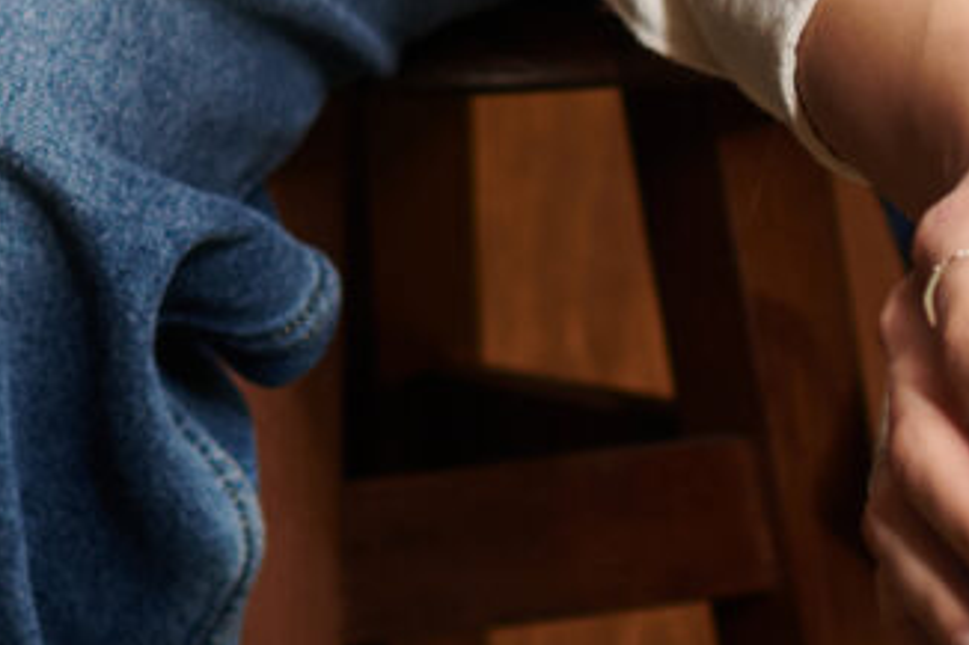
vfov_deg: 5.0
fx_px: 7398
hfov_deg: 7.5
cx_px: 571
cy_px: -186
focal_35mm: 275
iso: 80
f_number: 2.8
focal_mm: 35
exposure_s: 1/200
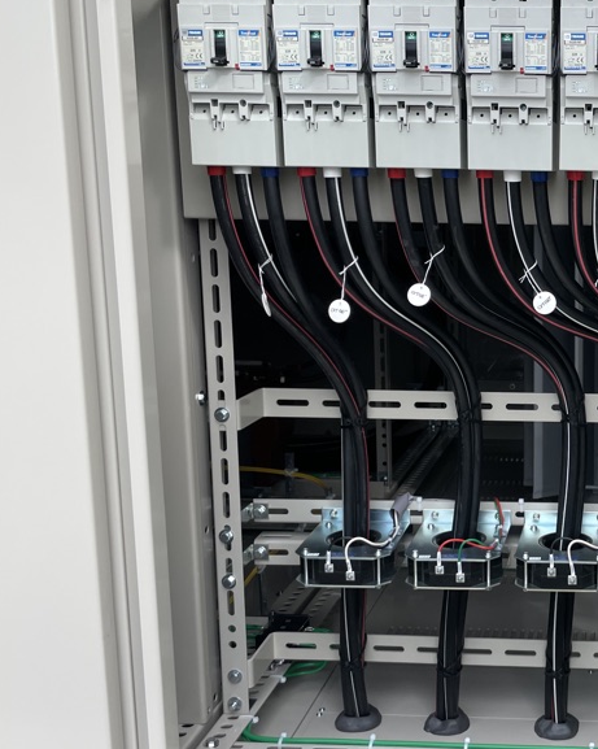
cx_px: 588
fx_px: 974
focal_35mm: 44
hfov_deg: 31.7
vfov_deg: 42.0
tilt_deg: -9.5
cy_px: 374
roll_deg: +0.4
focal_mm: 4.2
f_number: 1.6
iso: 32
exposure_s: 1/1247
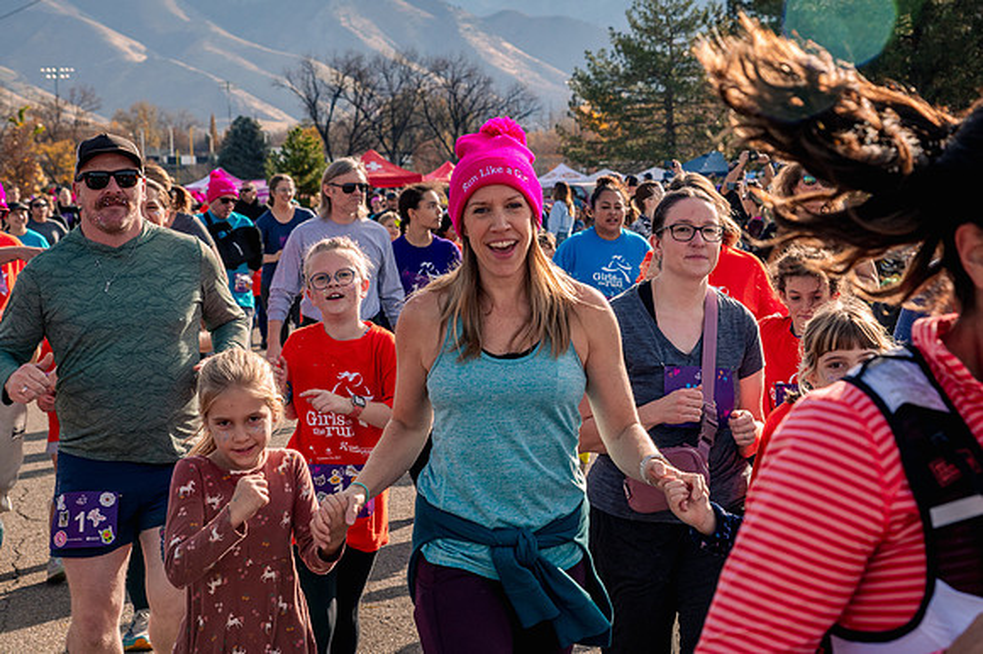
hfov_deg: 22.6
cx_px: 589
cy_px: 262
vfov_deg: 15.2
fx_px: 2453
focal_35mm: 90
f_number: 10
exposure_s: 1/1000
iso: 800
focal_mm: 75
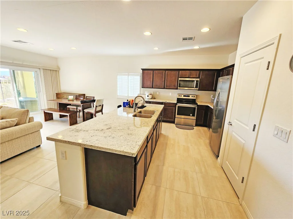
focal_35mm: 13
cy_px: 110
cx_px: 146
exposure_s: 1/60
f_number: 2.2
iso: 64
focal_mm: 2.2
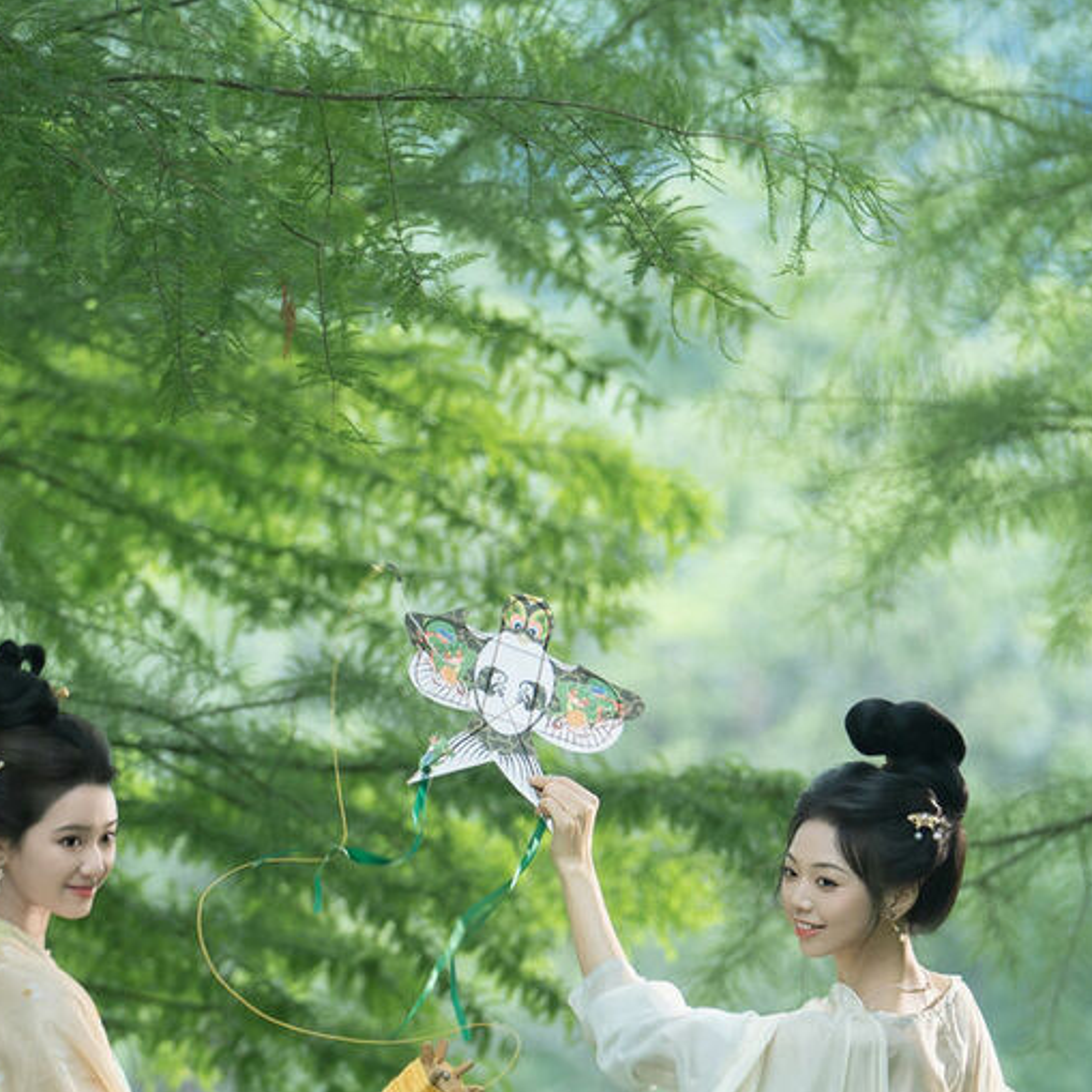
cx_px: 341
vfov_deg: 5.5
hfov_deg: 5.5
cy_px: 533
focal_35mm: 321
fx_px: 11457
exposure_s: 1/160
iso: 100
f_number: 2.8
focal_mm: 123
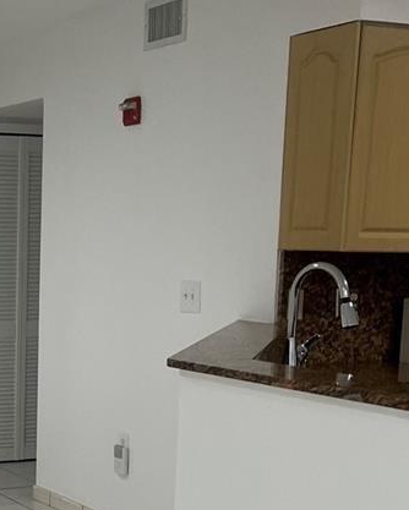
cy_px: 379
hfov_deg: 19.7
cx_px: -89
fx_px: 1104
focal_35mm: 73
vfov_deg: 25.7
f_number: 1.6
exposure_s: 1/120
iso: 125
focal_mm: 5.1
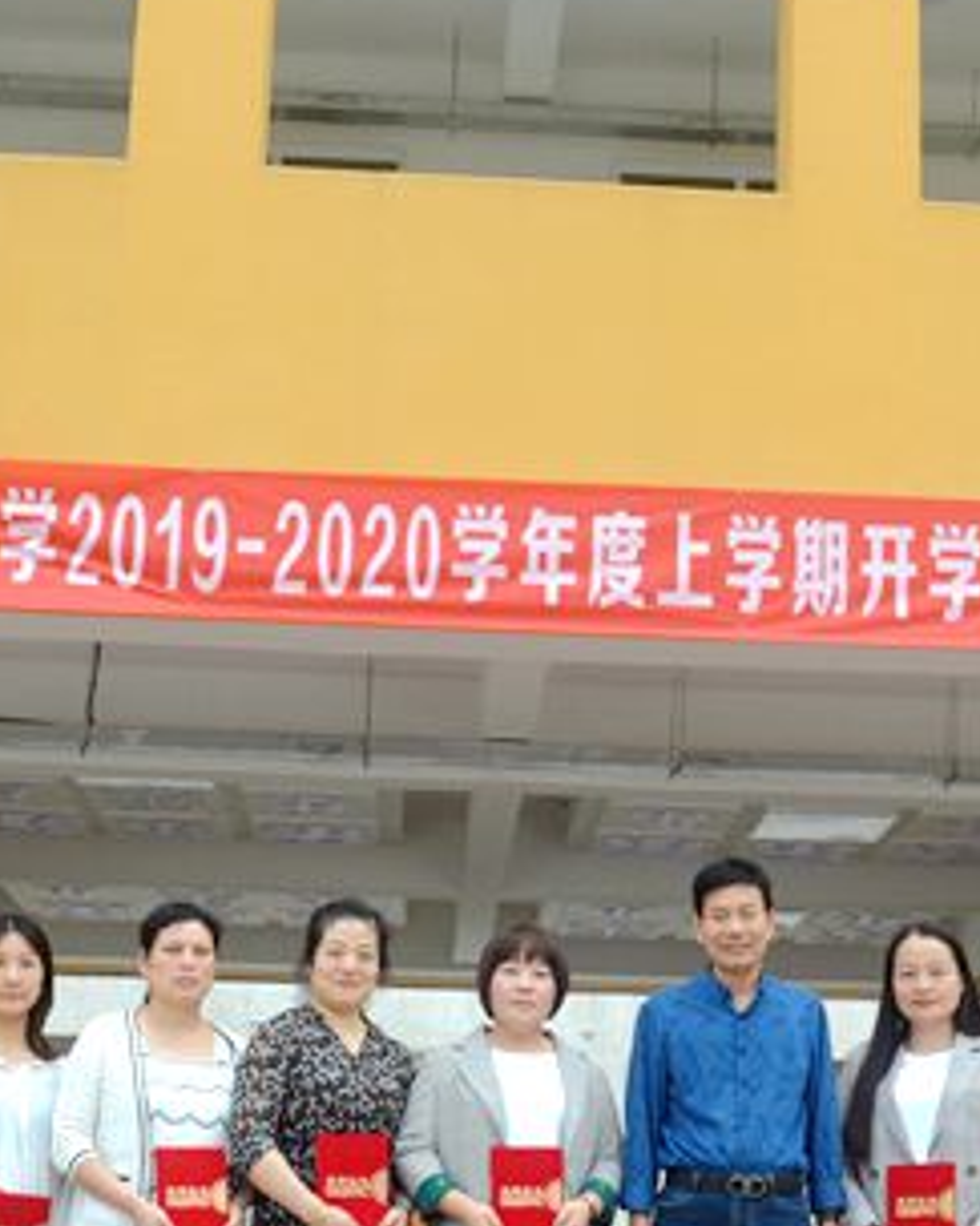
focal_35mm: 74
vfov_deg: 25.6
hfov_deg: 20.7
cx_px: 601
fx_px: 2684
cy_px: 817
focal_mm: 20
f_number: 5.6
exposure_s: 1/125
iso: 100
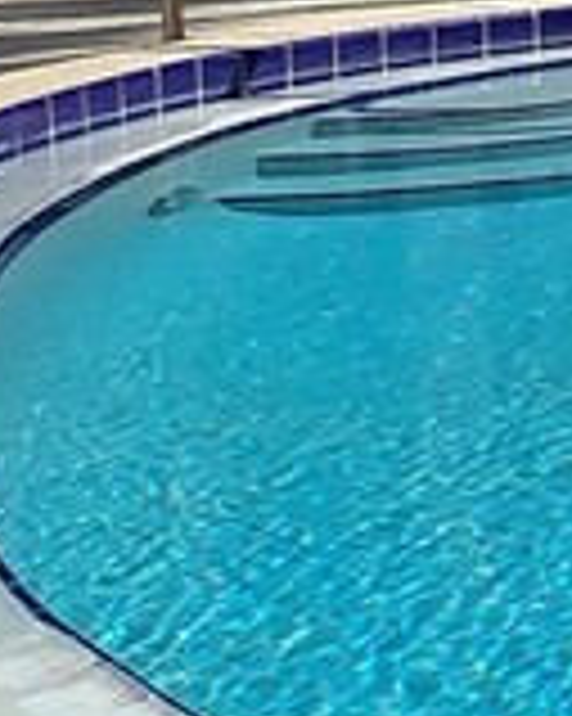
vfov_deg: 14.7
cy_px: -86
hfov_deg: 7.3
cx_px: 2491
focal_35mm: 128
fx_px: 2711
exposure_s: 1/2767
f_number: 2.2
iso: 50
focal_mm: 2.2
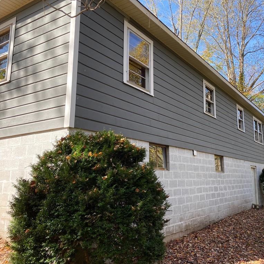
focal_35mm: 31
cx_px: 177
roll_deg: +0.5
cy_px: 133
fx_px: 267
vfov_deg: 52.5
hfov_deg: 51.5
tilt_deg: +10.9
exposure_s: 1/441
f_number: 1.8
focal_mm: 4.25
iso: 32
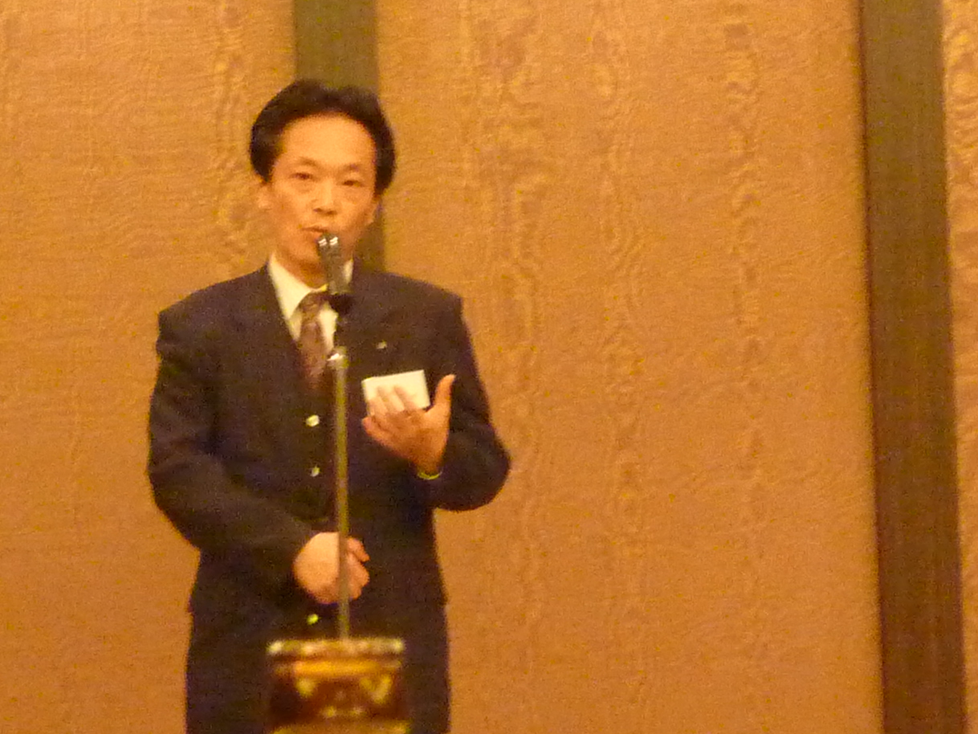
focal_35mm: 190
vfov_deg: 7.8
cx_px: 617
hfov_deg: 10.4
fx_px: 5369
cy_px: 459
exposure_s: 1/25
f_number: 4
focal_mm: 10.3
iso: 800
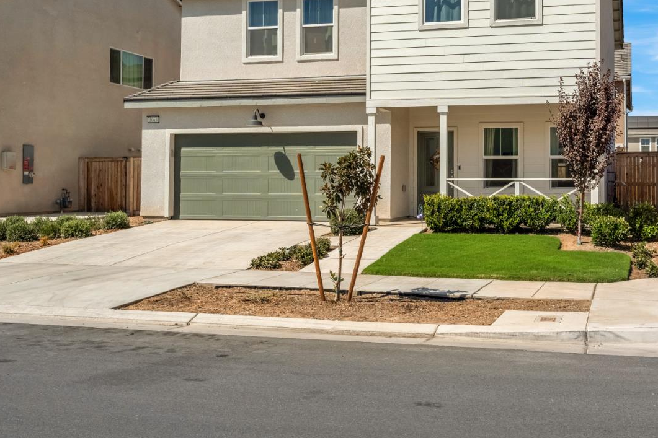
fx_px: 749
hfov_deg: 46.7
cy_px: 139
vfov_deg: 32.3
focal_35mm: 41
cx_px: 439
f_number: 7.1
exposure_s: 1/4000
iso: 640
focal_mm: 29
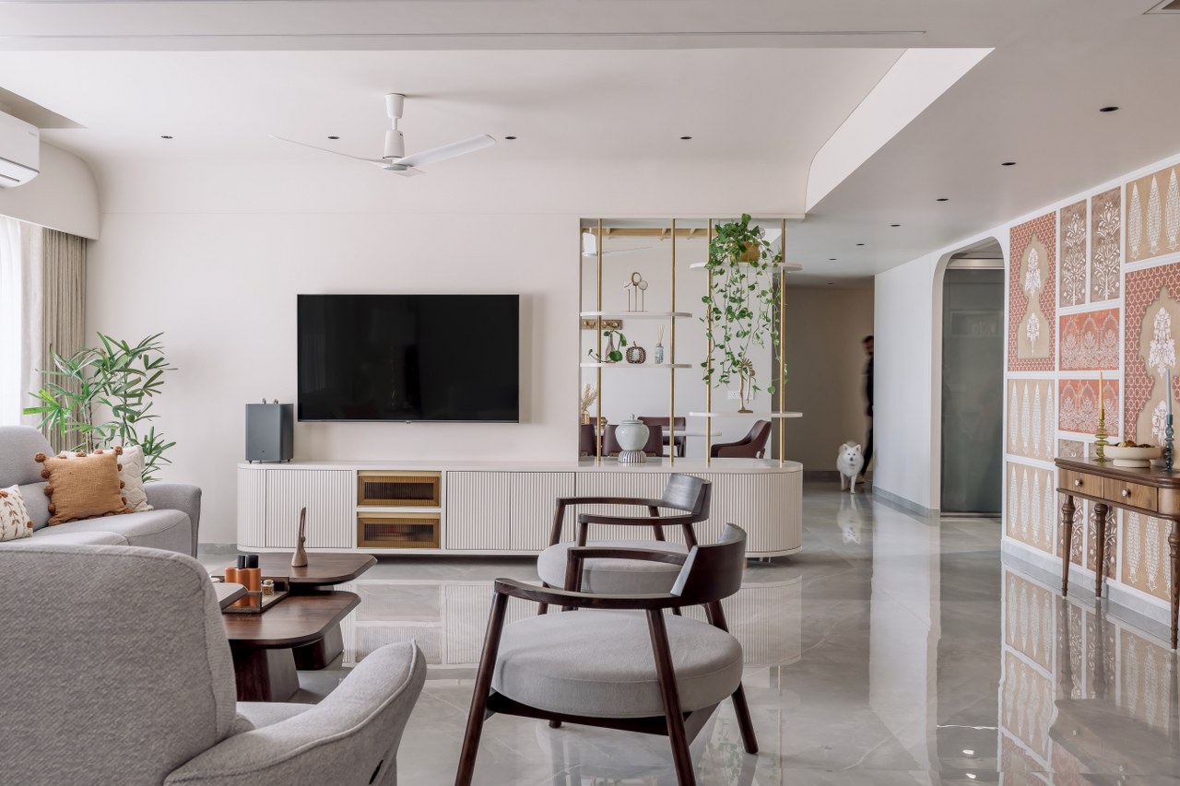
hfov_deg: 61.9
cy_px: 393
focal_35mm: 30
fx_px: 983
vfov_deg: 43.6
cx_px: 590
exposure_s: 1/8
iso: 160
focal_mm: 30
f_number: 8
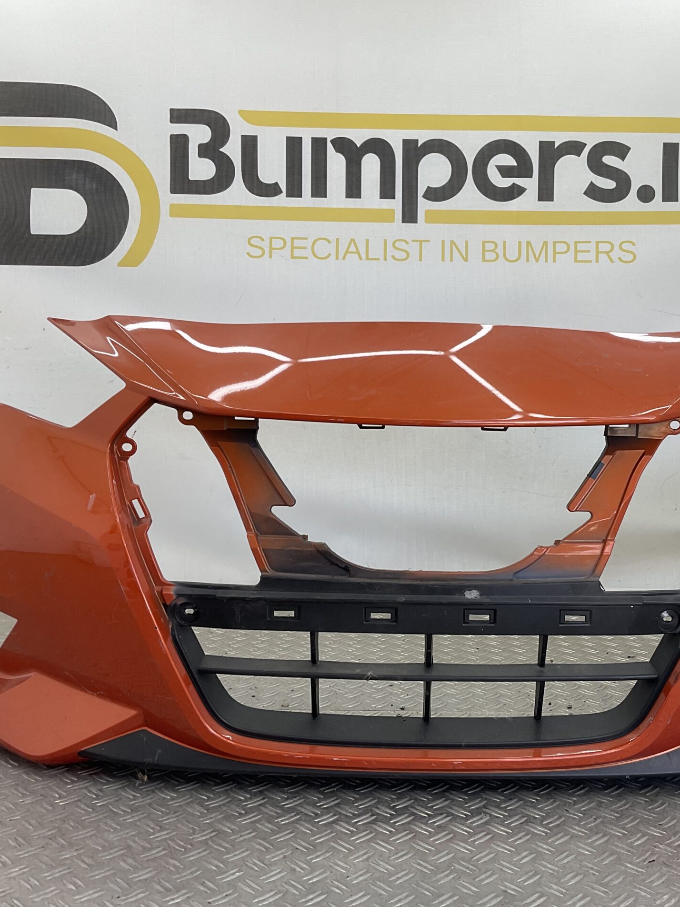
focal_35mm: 39
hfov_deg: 36.6
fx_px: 1021
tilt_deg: -6.6
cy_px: 452
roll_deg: -1.9
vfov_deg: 47.9
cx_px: 431
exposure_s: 1/122
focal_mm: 3
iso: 16
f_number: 1.8
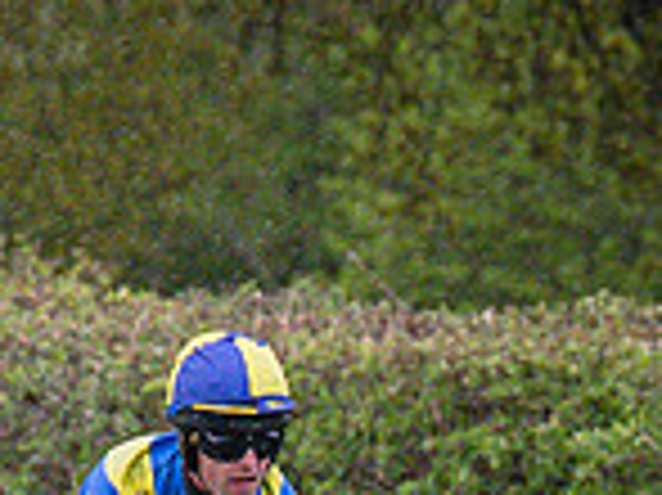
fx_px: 26064
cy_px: 803
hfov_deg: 1.5
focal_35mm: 1364
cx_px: 567
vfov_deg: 1.1
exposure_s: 1/1000
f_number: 4
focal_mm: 115
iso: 1600
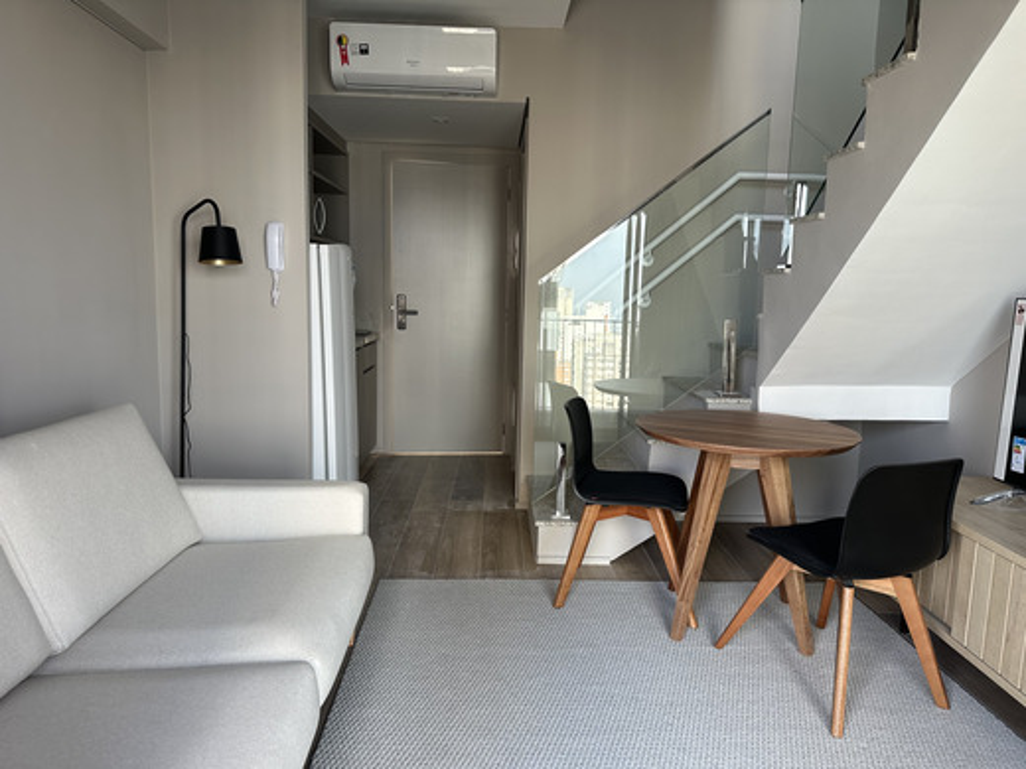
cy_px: 384
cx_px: 513
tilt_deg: -8.3
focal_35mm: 24
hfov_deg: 71.6
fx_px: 711
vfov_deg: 56.8
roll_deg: -1.4
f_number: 1.78
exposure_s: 1/121
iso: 100
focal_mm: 6.86
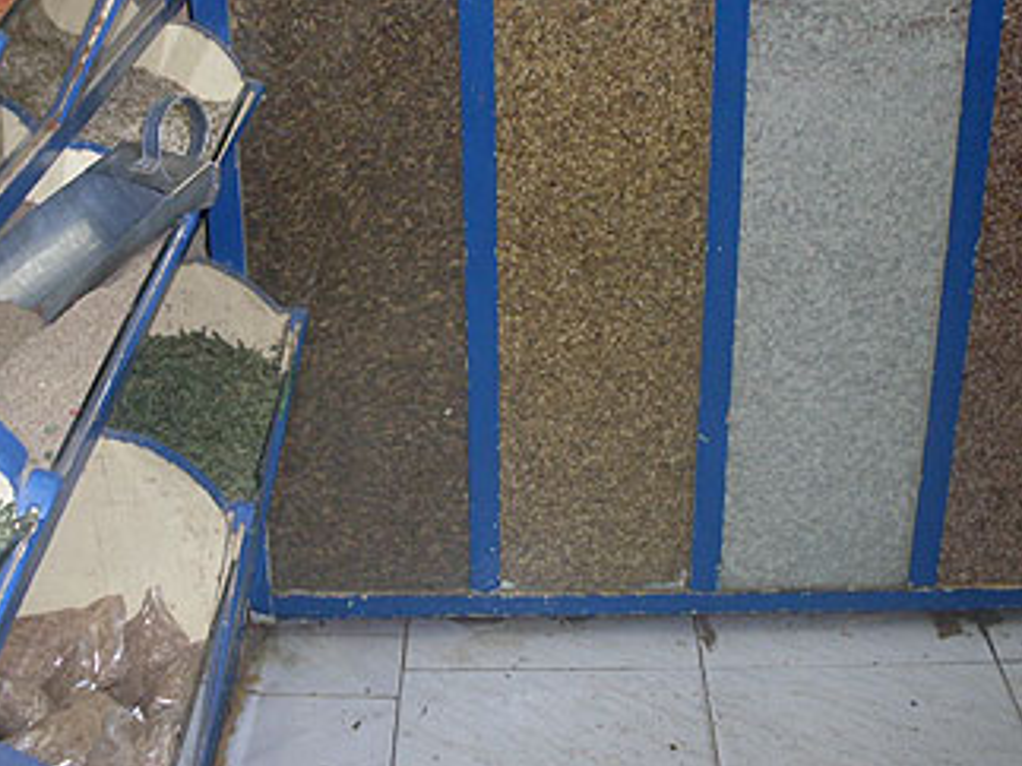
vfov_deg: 27.5
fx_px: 1564
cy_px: 323
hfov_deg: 36.2
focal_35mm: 53
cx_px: 497
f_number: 2.8
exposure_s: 1/45
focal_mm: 6.3
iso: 100
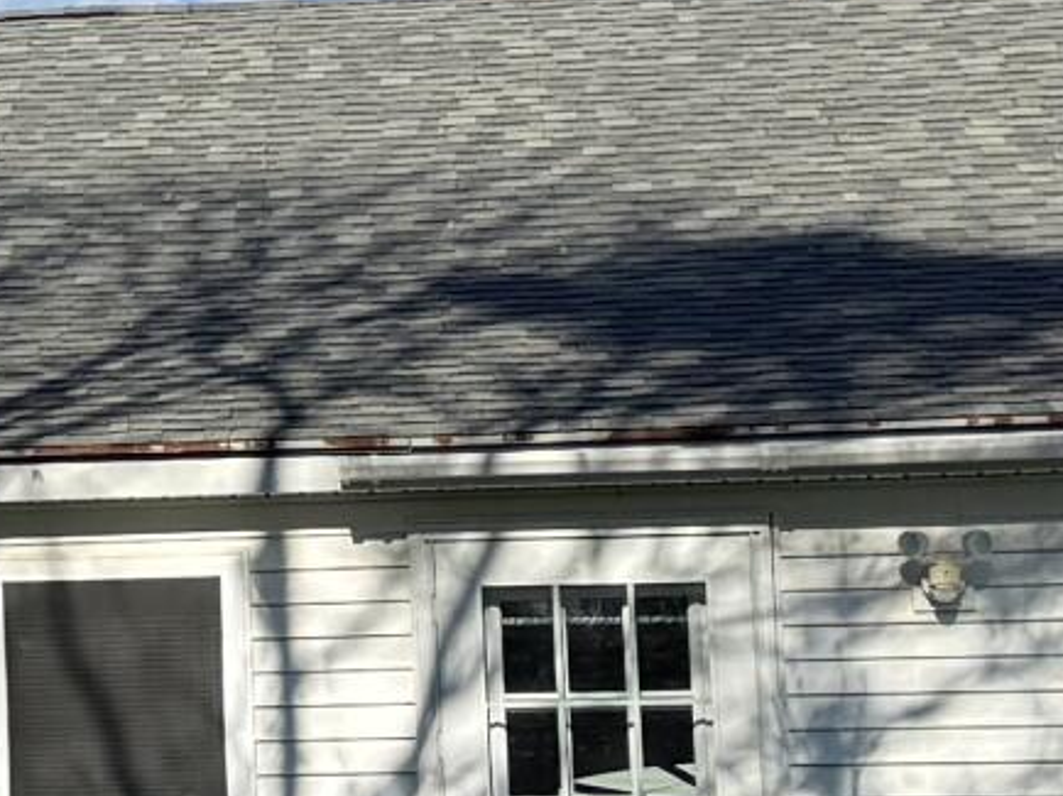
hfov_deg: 11.3
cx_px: -632
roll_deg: +1.0
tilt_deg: +9.7
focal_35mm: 166
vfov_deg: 8.9
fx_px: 5095
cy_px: 328
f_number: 1.78
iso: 100
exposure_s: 1/4975
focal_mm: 6.76
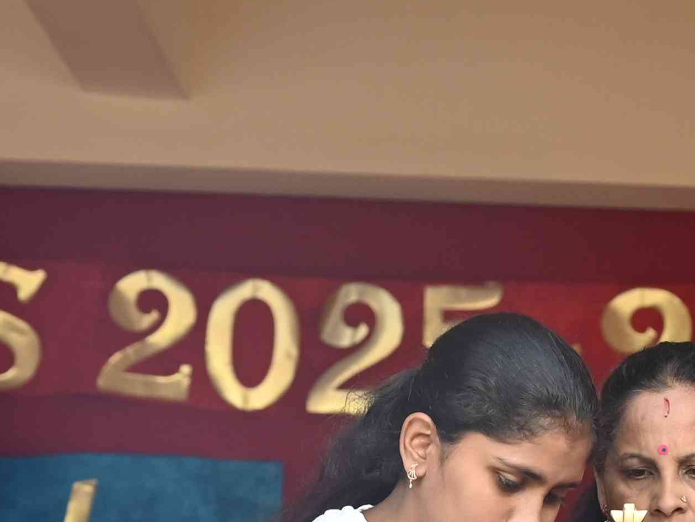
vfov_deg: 7.2
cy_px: 860
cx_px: 217
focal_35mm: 203
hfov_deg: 9.7
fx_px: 4076
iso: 400
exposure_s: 1/200
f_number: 4
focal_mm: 44
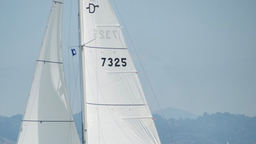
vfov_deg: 2.9
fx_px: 2872
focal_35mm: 423
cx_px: 116
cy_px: 108
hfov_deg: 5.1
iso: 800
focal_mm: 200
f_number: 5.6
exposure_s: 1/4000
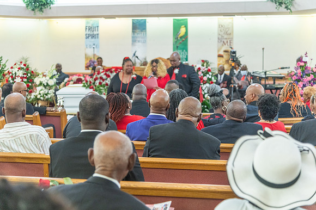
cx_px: 158
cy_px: 105
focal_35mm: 71
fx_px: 622
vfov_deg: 19.2
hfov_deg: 28.5
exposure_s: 1/100
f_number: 4
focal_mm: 70
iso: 1600
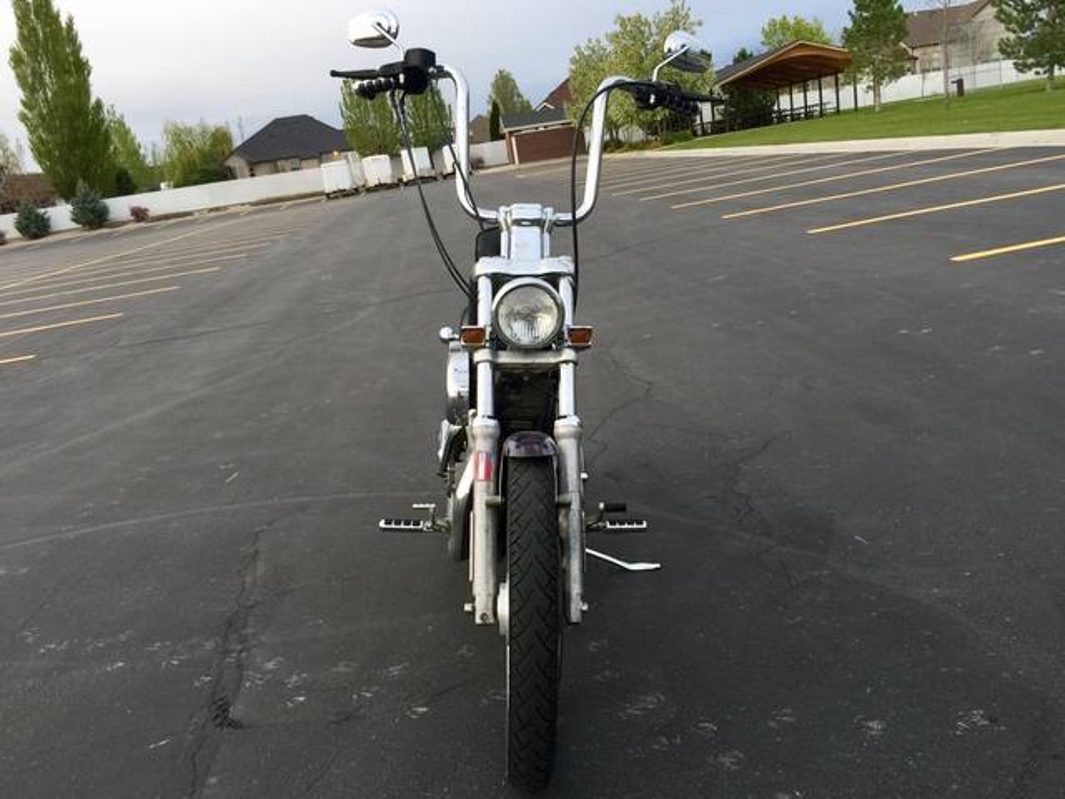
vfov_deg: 48.2
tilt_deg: -11.5
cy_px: 400
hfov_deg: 61.7
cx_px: 532
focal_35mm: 29
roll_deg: +7.5
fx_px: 892
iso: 32
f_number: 2.2
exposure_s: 1/40
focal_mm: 4.15
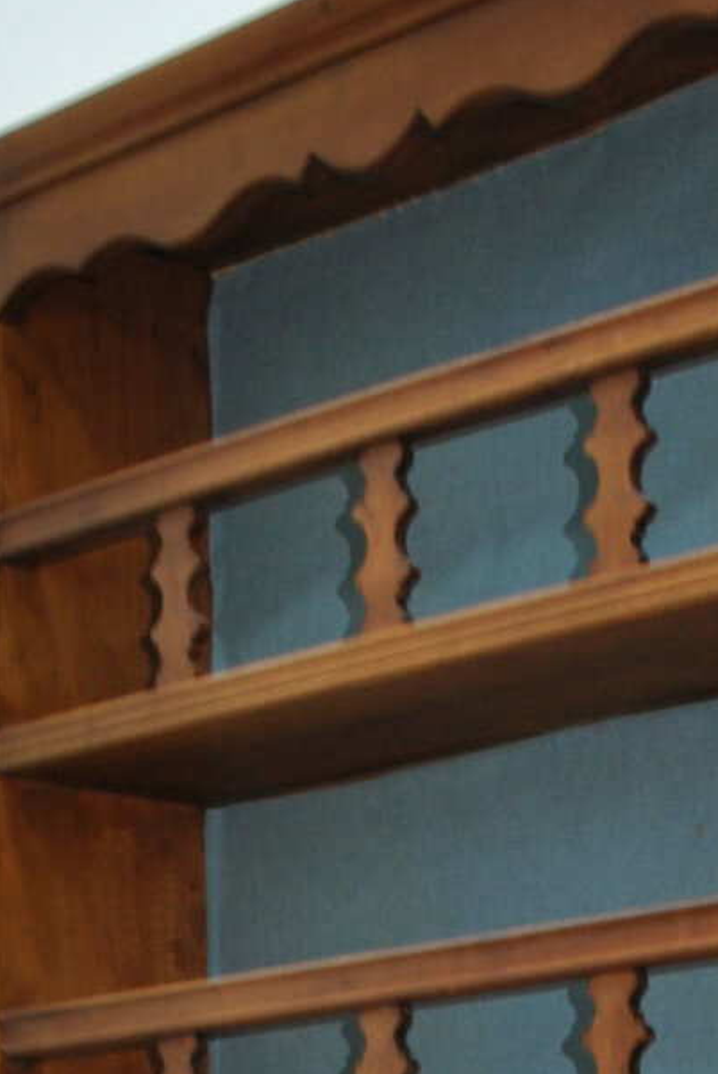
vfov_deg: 15.8
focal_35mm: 115
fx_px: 3432
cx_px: 438
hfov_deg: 11.9
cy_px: 1782
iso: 200
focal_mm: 18
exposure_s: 1/15
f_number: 3.5
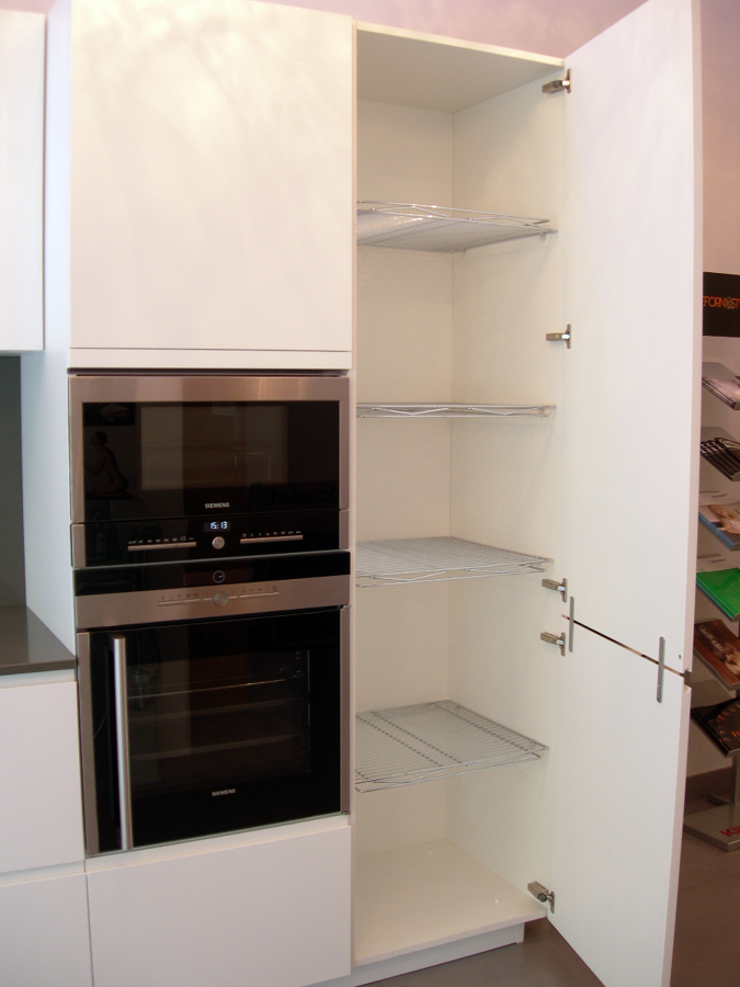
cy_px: 494
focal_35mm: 38
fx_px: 1083
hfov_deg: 37.7
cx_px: 370
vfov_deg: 49.0
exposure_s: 1/13
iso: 50
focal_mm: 7.8
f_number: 2.8
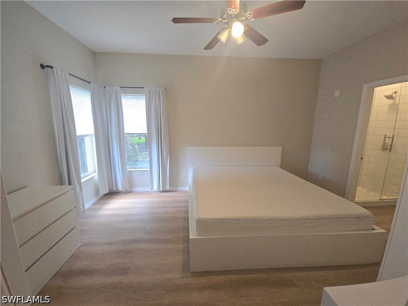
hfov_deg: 106.2
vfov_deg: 89.9
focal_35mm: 13
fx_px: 153
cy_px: 153
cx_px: 204
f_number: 2.2
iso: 160
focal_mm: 2.2
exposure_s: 1/60.2
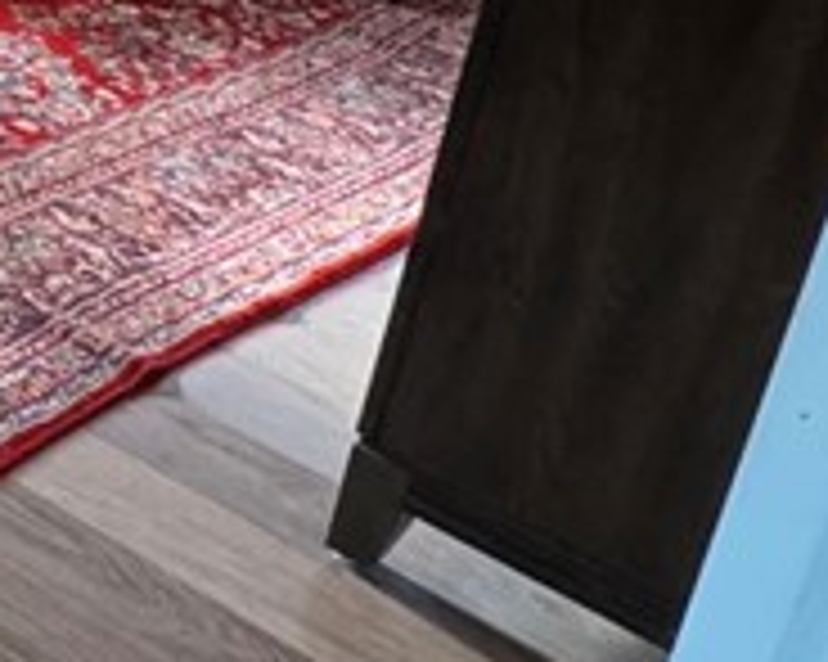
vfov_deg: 18.5
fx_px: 1861
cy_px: -234
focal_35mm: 76
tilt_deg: -16.9
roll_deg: -1.1
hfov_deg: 16.7
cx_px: -940
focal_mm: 2.22
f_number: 2.2
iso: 400
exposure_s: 1/60
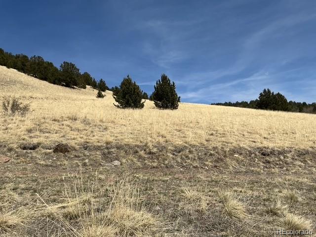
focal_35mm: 29
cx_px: 158
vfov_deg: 48.2
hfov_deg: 61.7
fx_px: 265
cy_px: 118
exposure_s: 1/3534
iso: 25
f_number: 1.8
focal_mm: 3
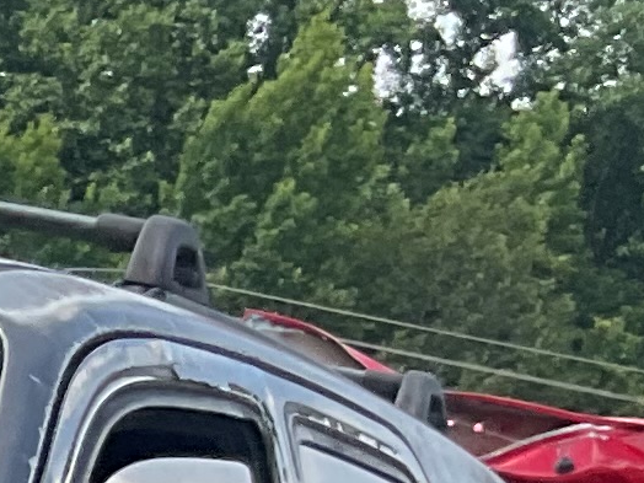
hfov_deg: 8.1
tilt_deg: -15.0
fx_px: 4149
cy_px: 1497
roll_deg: -7.0
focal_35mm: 223
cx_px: -994
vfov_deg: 6.1
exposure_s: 1/446
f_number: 1.8
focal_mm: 3
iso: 16
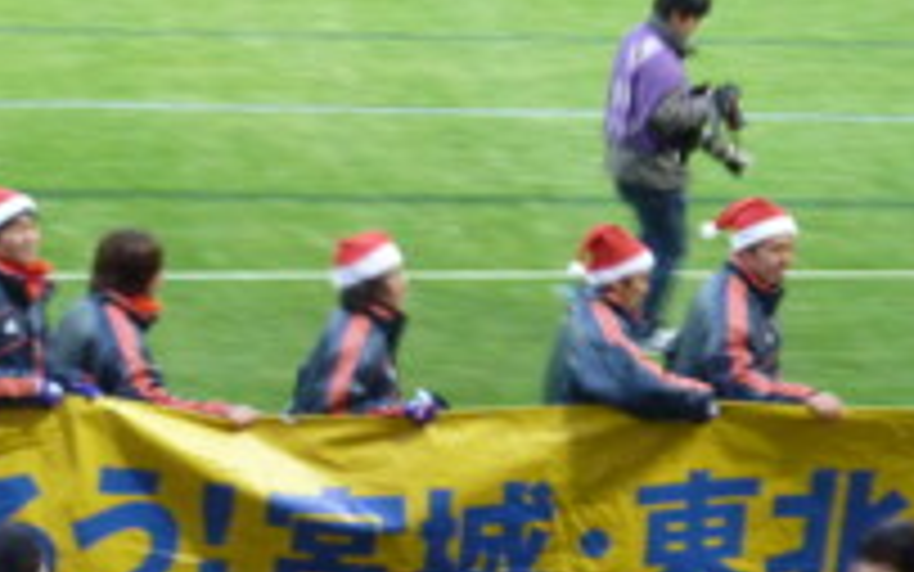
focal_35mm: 214
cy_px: 351
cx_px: 68
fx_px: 5332
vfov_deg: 6.1
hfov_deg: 9.7
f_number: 5.7
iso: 400
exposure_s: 1/15
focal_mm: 16.2
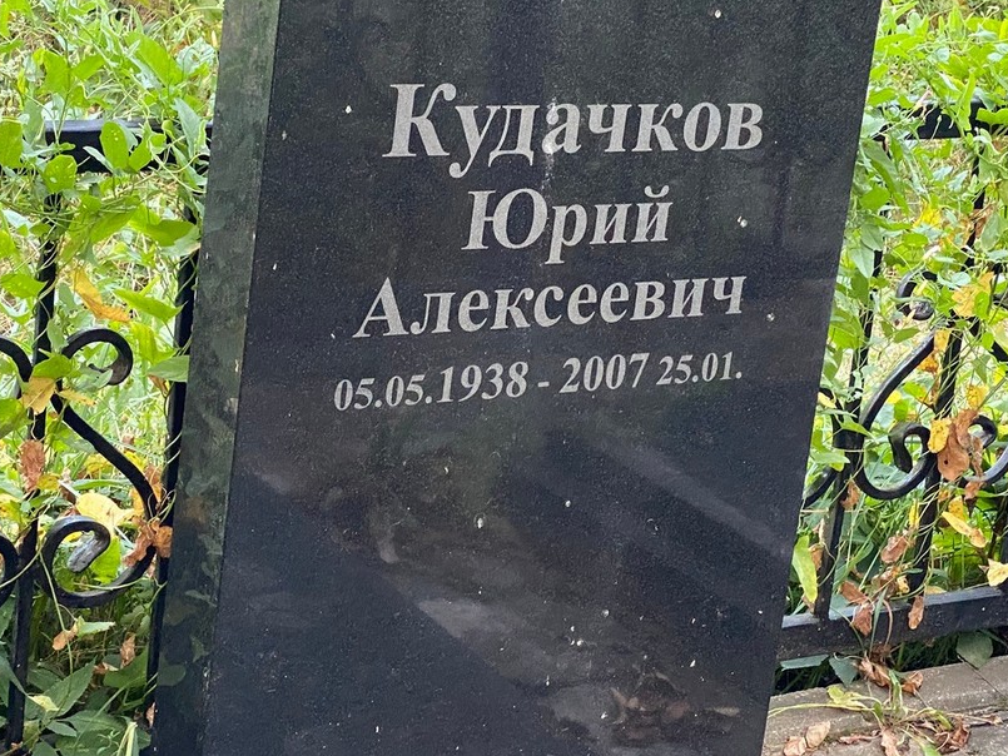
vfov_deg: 15.8
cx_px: 602
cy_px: 212
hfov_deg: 21.1
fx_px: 2709
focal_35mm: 93
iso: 160
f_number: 2
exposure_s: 1/90
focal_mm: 6
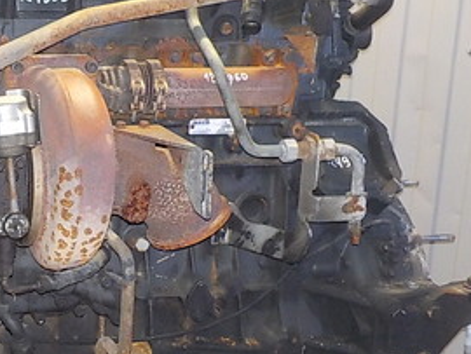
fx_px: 967
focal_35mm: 71
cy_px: 178
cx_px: -16
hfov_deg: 25.8
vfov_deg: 20.8
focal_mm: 4.1
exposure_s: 1/30
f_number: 3.3
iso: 400
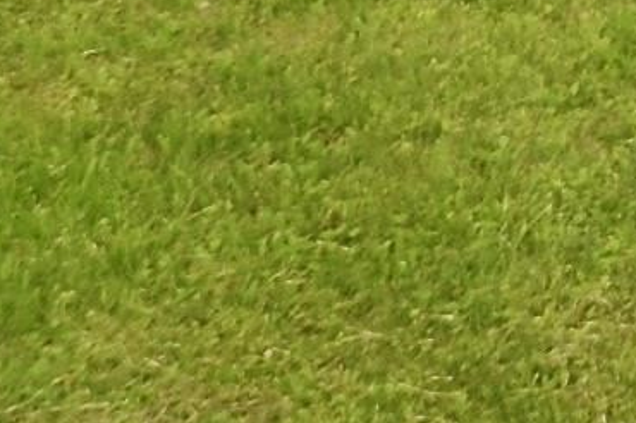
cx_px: 1308
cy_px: -770
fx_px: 3301
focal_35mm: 187
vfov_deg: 6.7
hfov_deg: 10.1
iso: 100
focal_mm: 20
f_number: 7.1
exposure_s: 1/200
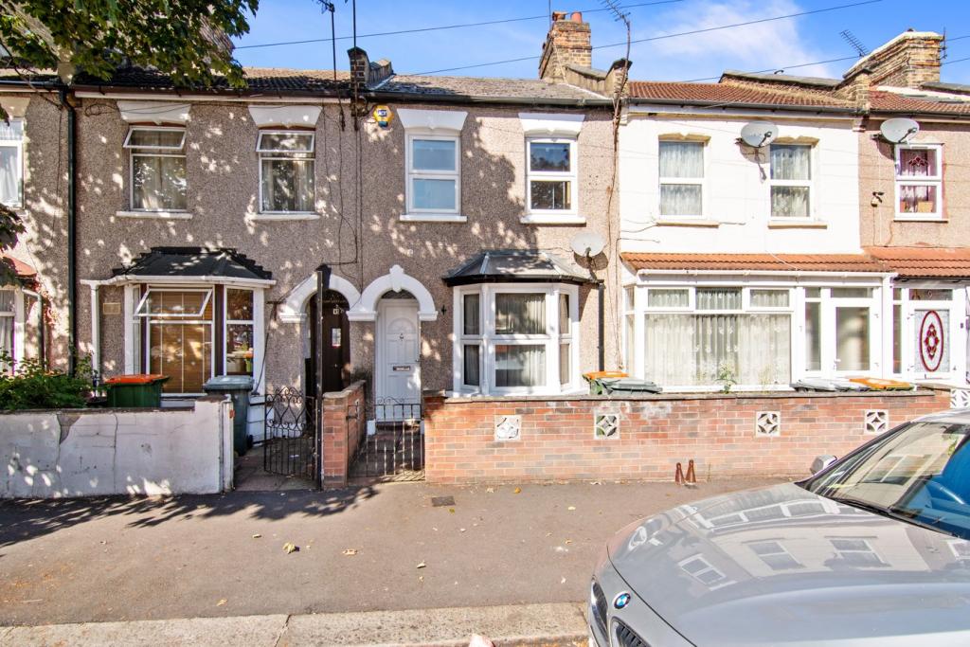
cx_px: 485
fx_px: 445
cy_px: 324
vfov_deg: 72.1
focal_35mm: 16
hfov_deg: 95.0
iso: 100
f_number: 10
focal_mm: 11
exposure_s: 1/50
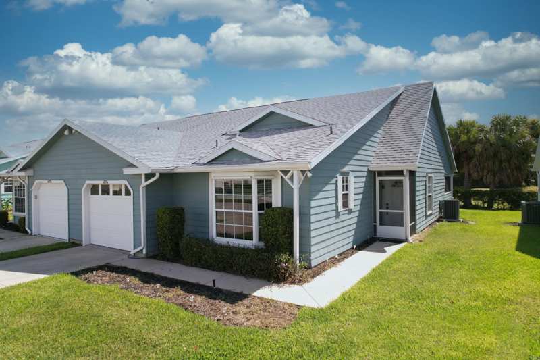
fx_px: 330
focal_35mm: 22
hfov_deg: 78.6
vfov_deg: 57.2
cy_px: 180
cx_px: 270
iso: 100
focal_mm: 8.4
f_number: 2.8
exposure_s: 1/60
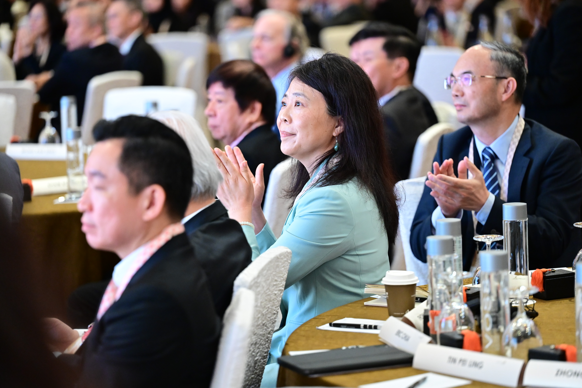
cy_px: 194
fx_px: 2182
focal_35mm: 135
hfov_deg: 15.2
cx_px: 291
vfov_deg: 10.2
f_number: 2.8
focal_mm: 135
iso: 5000
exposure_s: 1/200
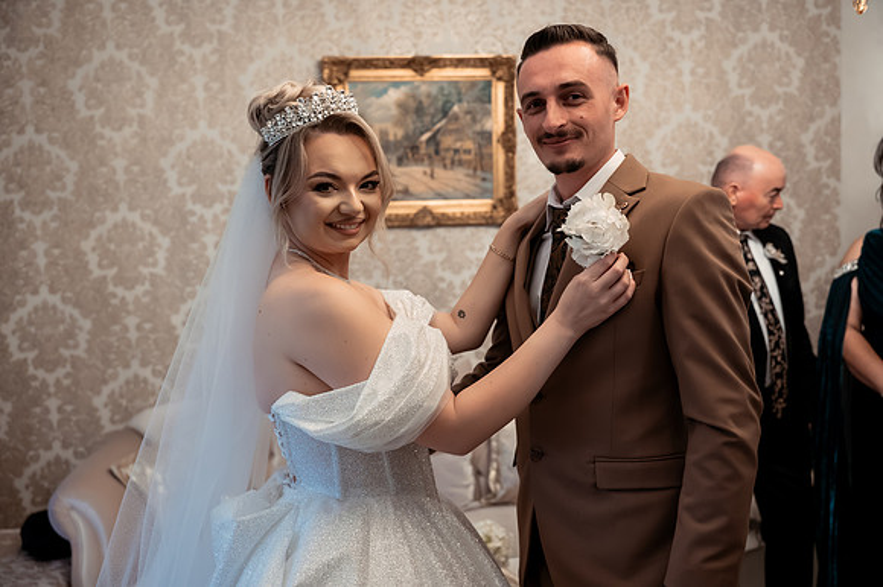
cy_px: 294
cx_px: 442
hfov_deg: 57.3
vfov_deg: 39.9
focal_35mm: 33
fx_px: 809
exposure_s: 1/200
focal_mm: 33
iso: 3200
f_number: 3.2
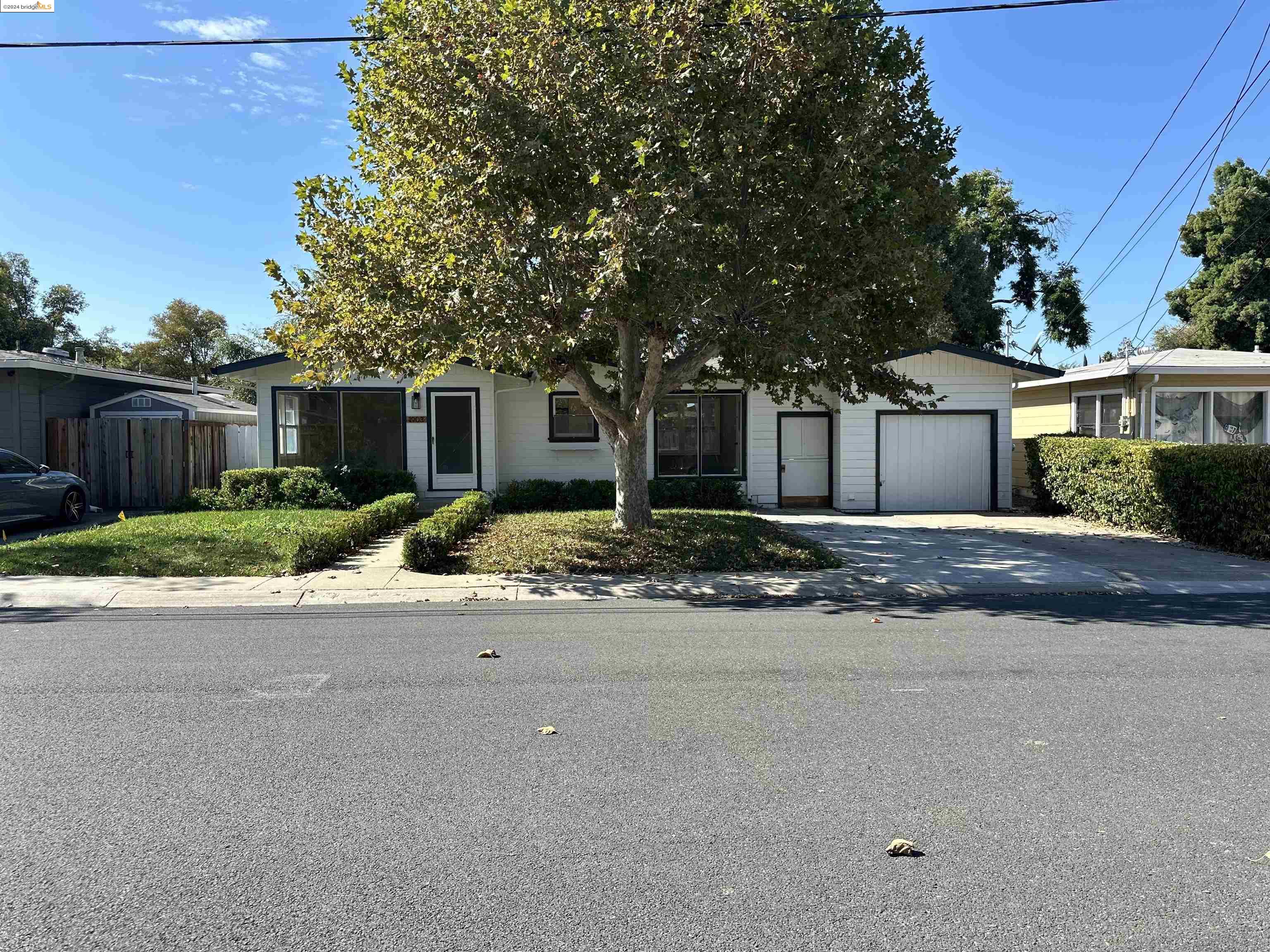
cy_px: 476
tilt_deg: -2.9
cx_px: 635
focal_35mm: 24
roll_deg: +0.1
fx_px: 881
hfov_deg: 71.6
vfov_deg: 56.8
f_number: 1.78
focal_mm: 6.86
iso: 80
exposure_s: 1/2203
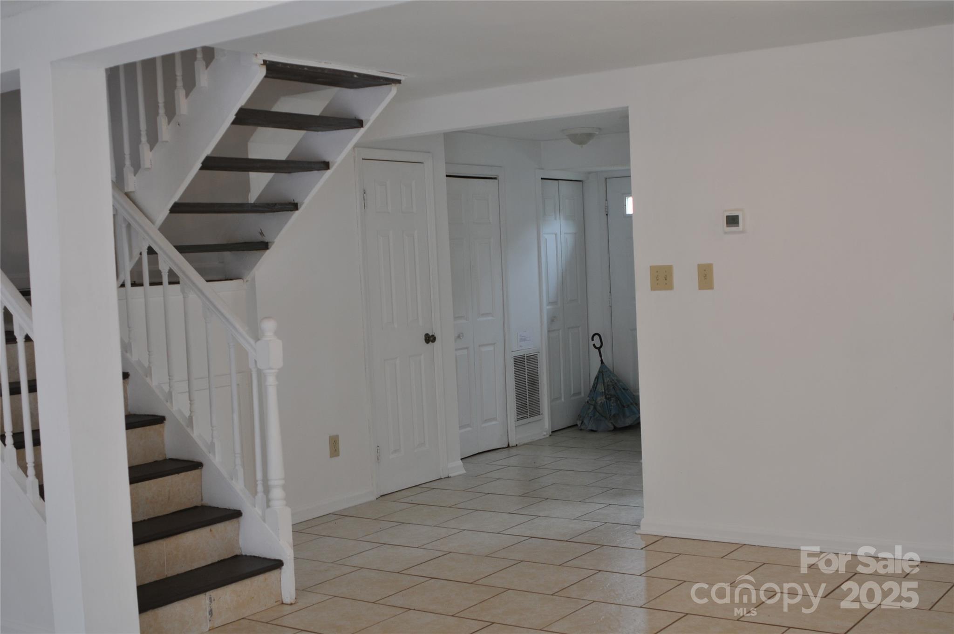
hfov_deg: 46.5
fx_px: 1112
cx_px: 477
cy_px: 317
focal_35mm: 42
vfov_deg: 31.8
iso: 200
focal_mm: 28
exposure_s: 1/30
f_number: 2.8
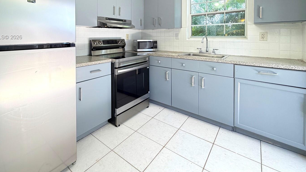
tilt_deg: -0.3
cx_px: 132
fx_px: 146
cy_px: 37
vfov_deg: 57.1
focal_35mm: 18
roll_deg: +1.3
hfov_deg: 92.1
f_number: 2.2
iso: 200
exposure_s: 1/60
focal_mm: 2.22
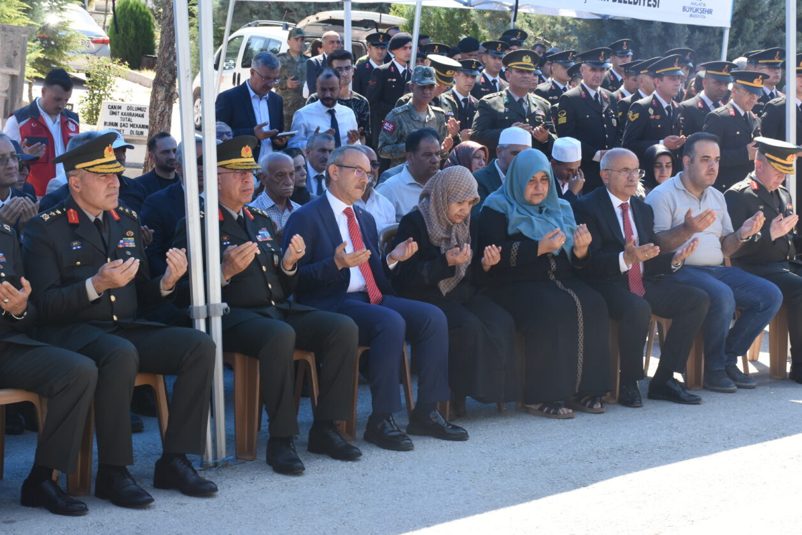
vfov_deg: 21.2
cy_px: 267
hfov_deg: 31.4
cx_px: 403
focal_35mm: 64
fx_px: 1426
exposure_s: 1/320
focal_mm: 42
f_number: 9
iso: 640
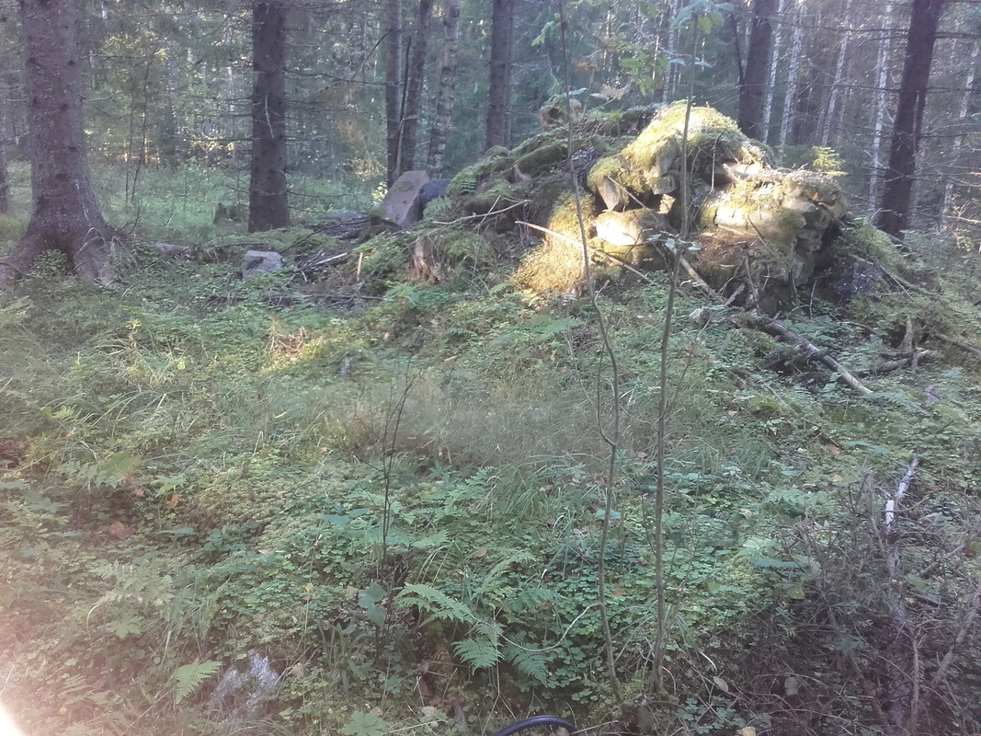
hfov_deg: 58.4
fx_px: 878
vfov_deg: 45.4
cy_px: 368
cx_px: 490
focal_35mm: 31
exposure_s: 1/20
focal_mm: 3.31
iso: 130
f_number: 2.2
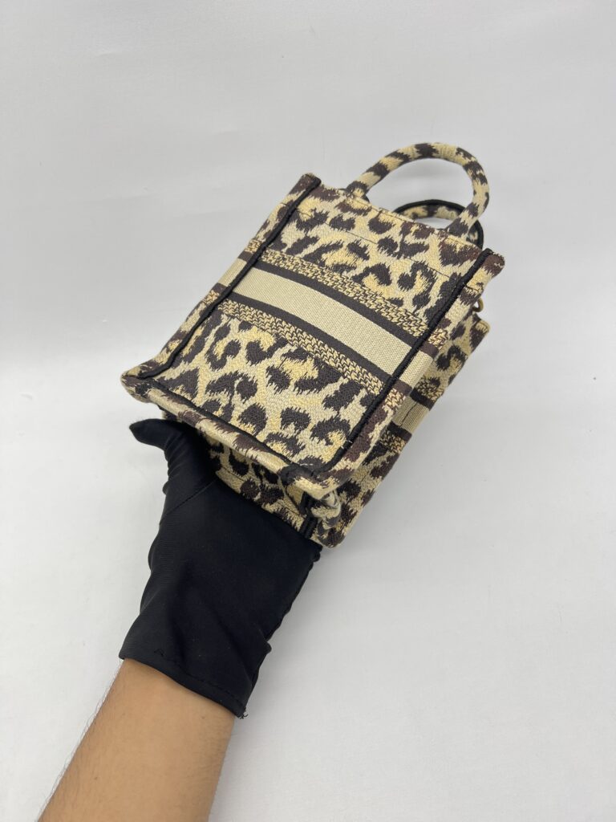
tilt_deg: -43.3
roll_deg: +5.7
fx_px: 617
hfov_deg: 53.1
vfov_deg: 67.3
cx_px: 308
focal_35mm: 26
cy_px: 411
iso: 40
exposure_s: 1/100
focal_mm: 5.7
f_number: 1.5
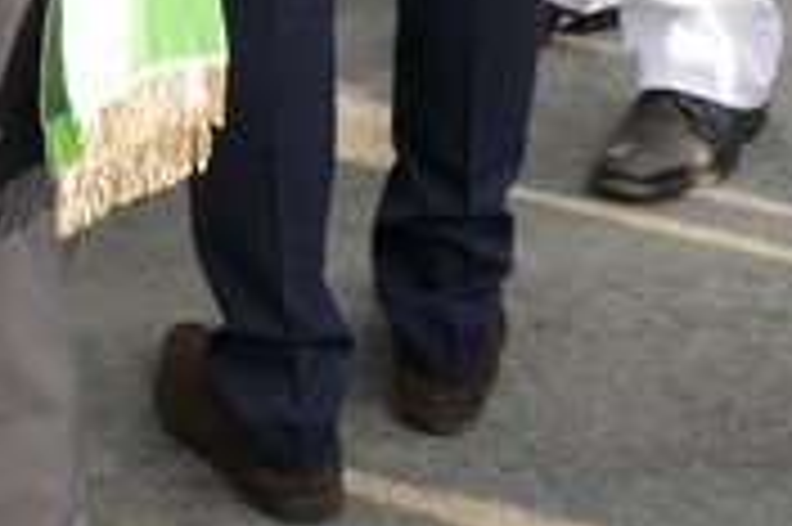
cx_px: -40
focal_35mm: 192
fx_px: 4220
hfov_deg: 10.6
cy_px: -802
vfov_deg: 6.7
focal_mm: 11.86
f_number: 3
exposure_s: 1/640
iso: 125
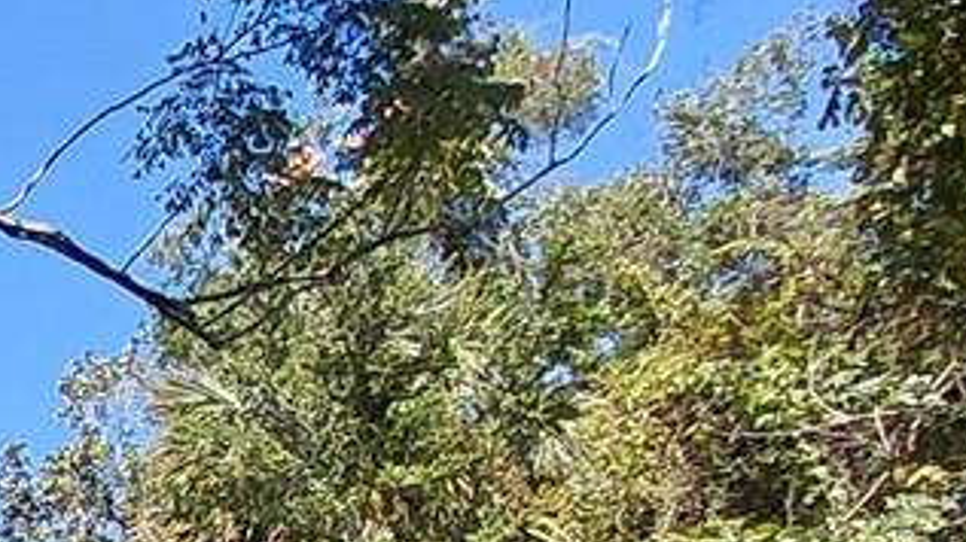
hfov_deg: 18.9
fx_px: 2253
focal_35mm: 88
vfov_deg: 12.9
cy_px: 843
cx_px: -744
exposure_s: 1/622
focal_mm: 1.64
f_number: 2.2
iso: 40
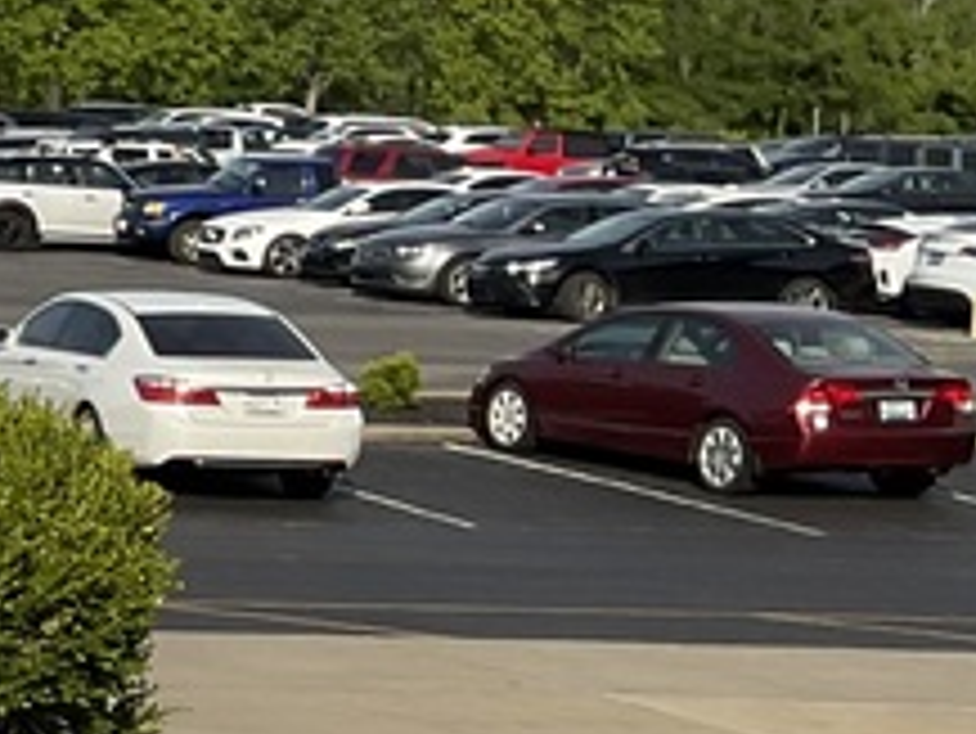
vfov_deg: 10.8
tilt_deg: -4.9
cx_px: -1277
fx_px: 3865
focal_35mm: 137
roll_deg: -2.1
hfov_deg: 12.0
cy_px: 536
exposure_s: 1/2141
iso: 16
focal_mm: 3
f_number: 1.8
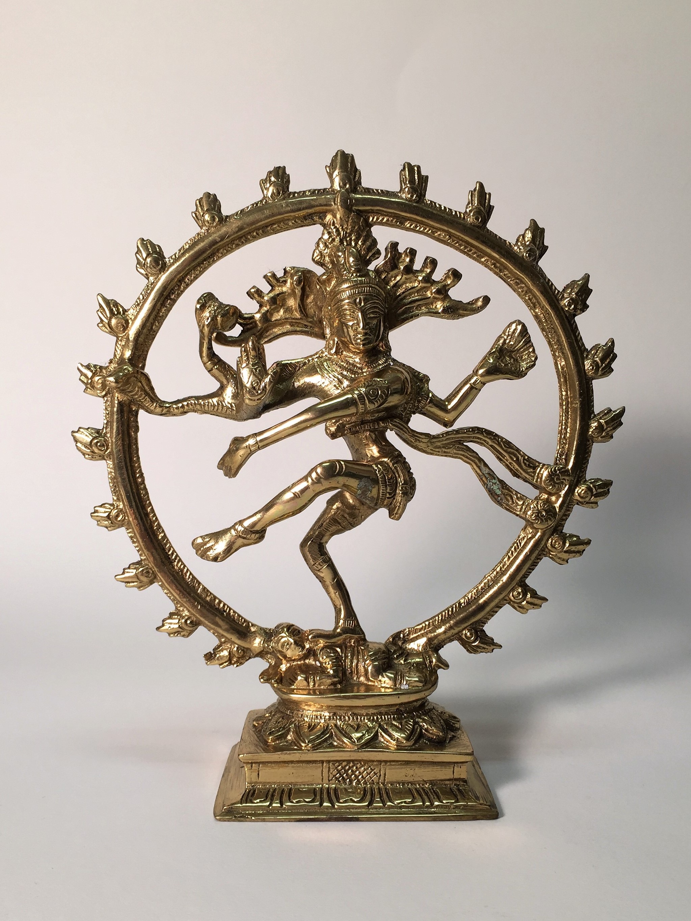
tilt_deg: -7.3
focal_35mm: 29
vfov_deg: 61.7
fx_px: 772
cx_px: 346
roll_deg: -0.4
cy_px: 460
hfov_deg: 48.2
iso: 32
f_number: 2.2
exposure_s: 1/100
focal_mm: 4.15
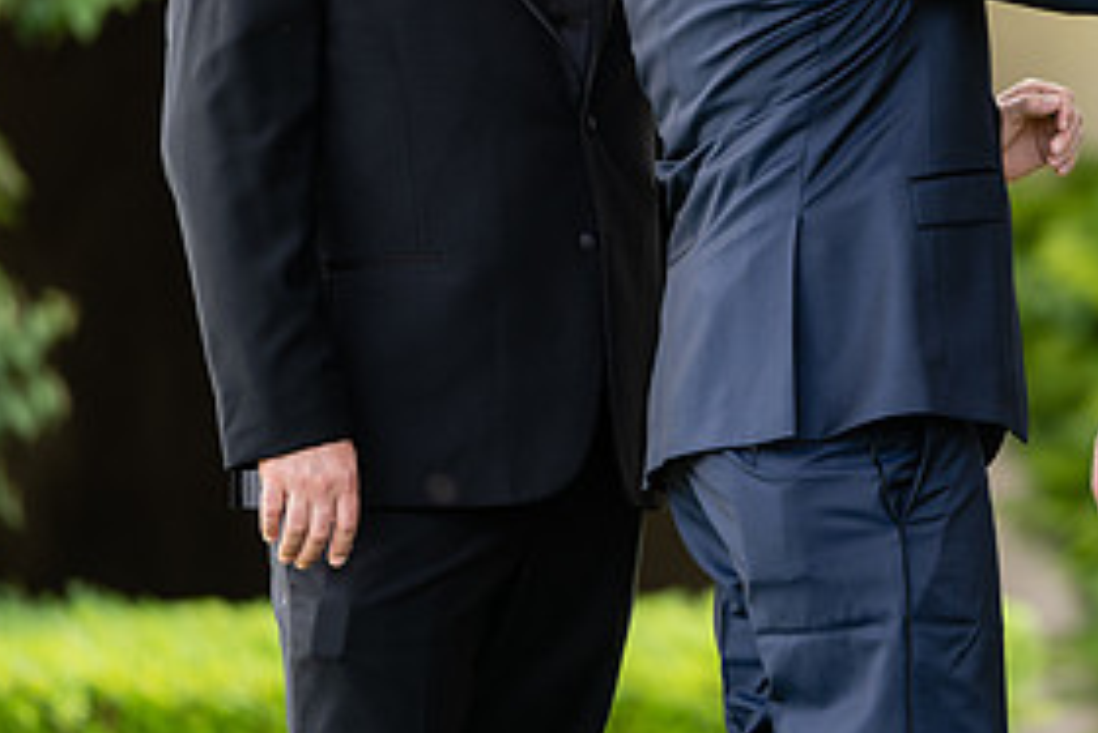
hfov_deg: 5.0
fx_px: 12633
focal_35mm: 414
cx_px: 957
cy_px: 25
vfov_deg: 3.3
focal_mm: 200
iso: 200
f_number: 2.8
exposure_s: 1/500
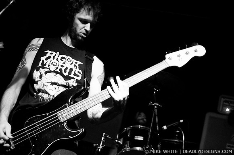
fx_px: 292
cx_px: 117
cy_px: 78
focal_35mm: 45
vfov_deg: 29.8
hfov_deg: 43.7
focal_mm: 30
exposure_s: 1/100
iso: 1000
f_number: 1.8
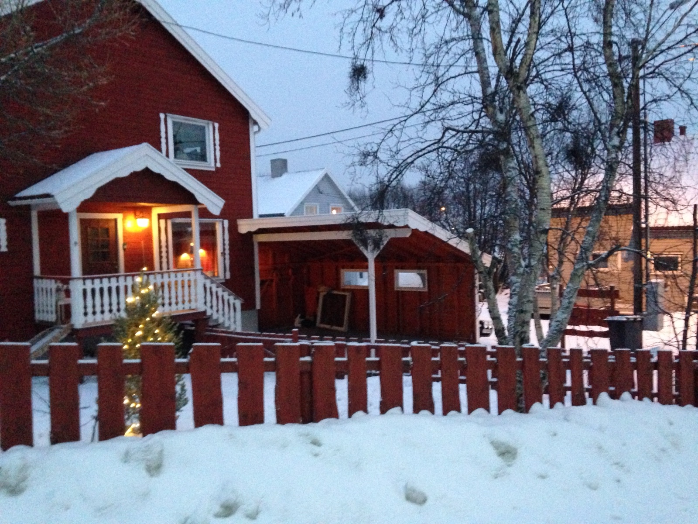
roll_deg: +0.3
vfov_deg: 42.9
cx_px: 349
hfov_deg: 55.4
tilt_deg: -4.0
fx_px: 665
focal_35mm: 33
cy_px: 262
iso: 800
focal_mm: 4.12
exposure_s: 1/15
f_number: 2.4
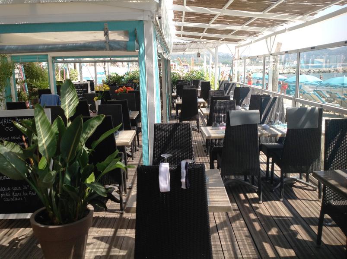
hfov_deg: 52.7
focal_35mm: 35
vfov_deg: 40.6
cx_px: 174
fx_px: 350
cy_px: 130
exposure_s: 1/465
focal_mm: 4.28
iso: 50
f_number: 2.4
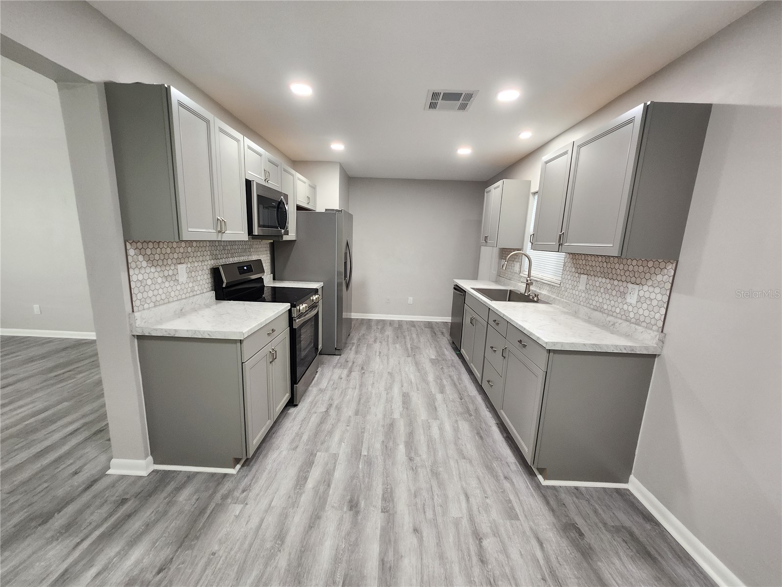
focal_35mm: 13
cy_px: 294
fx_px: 294
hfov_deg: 106.2
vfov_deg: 89.9
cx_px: 391
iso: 320
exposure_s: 1/60
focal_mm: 1.74
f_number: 2.2
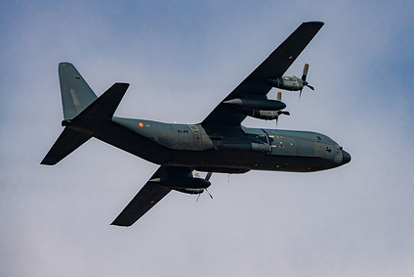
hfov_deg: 3.4
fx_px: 7075
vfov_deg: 2.2
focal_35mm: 615
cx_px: 273
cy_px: 148
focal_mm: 450
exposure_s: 1/1600
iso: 800
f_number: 14
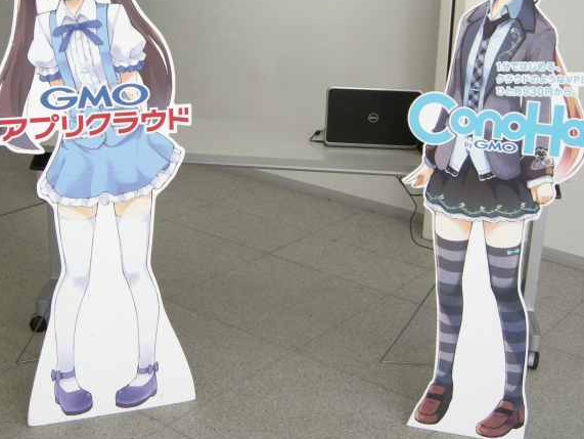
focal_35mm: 56
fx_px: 945
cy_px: 161
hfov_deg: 34.3
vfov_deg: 26.0
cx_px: 279
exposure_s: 1/60
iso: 134
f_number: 2.9
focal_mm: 8.5
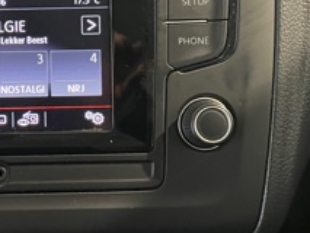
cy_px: 73
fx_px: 699
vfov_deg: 18.8
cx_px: -13
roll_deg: +0.3
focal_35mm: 78
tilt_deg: -27.7
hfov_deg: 23.7
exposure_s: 1/25
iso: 640
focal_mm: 4.2
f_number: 1.6
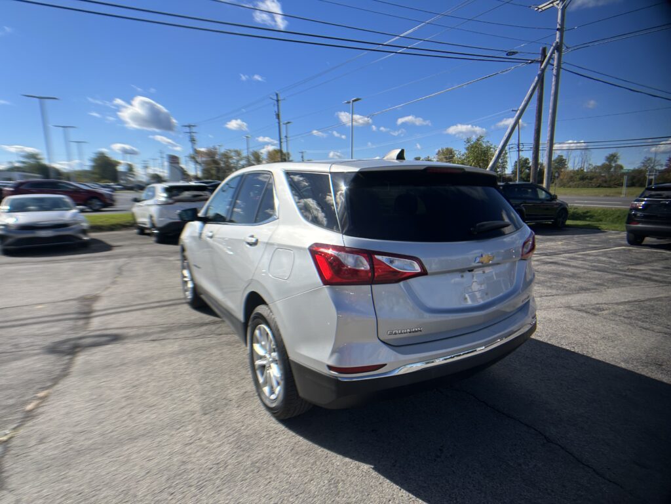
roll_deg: -2.1
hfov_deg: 67.3
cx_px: 336
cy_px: 252
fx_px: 504
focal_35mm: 26
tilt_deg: -10.3
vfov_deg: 53.1
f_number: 1.5
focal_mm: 5.7
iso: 50
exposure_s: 1/3968
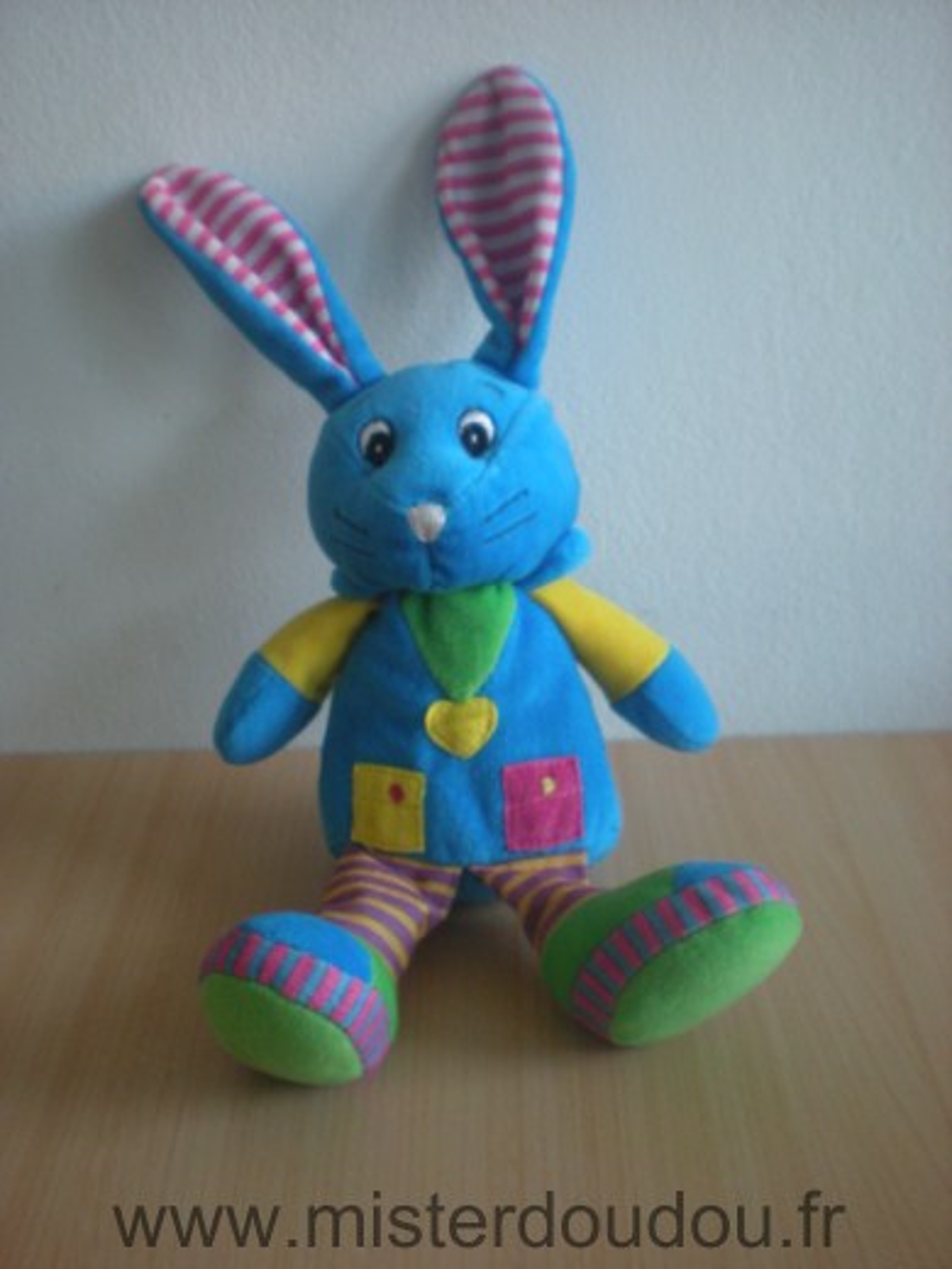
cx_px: 476
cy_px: 634
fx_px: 1393
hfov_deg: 37.7
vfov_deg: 49.0
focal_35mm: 38
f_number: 3.1
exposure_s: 1/22.1
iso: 200
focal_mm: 6.3
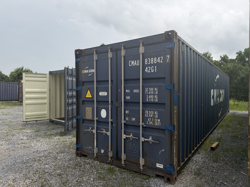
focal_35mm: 24
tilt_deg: +1.3
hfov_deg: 71.6
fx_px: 173
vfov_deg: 56.8
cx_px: 125
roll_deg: -0.4
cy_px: 94
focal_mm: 6.76
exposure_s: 1/4975
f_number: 1.78
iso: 80
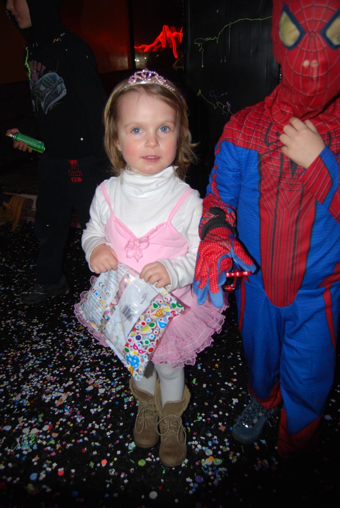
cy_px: 254
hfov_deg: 48.0
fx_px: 381
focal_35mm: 27
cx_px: 170
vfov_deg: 67.3
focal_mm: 18
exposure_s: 1/60
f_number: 3.5
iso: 200
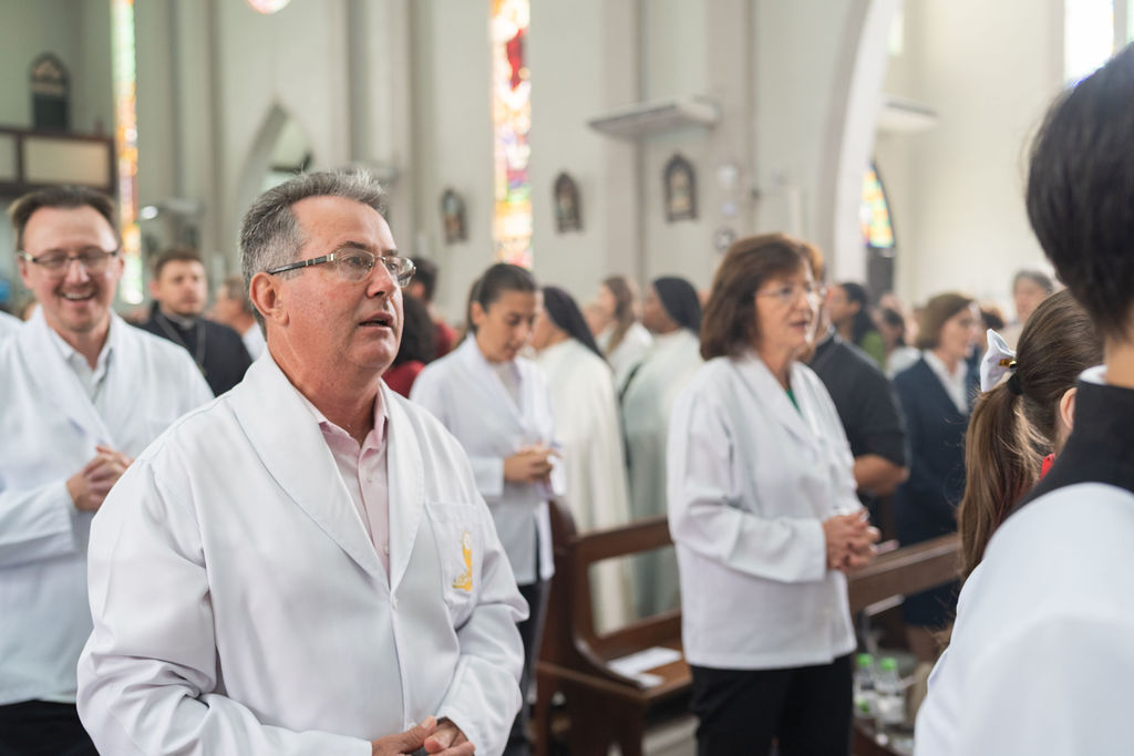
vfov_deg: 37.3
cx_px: 567
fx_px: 1122
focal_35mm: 36
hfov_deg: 53.6
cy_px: 378
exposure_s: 1/160
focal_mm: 35
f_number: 2.8
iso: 800
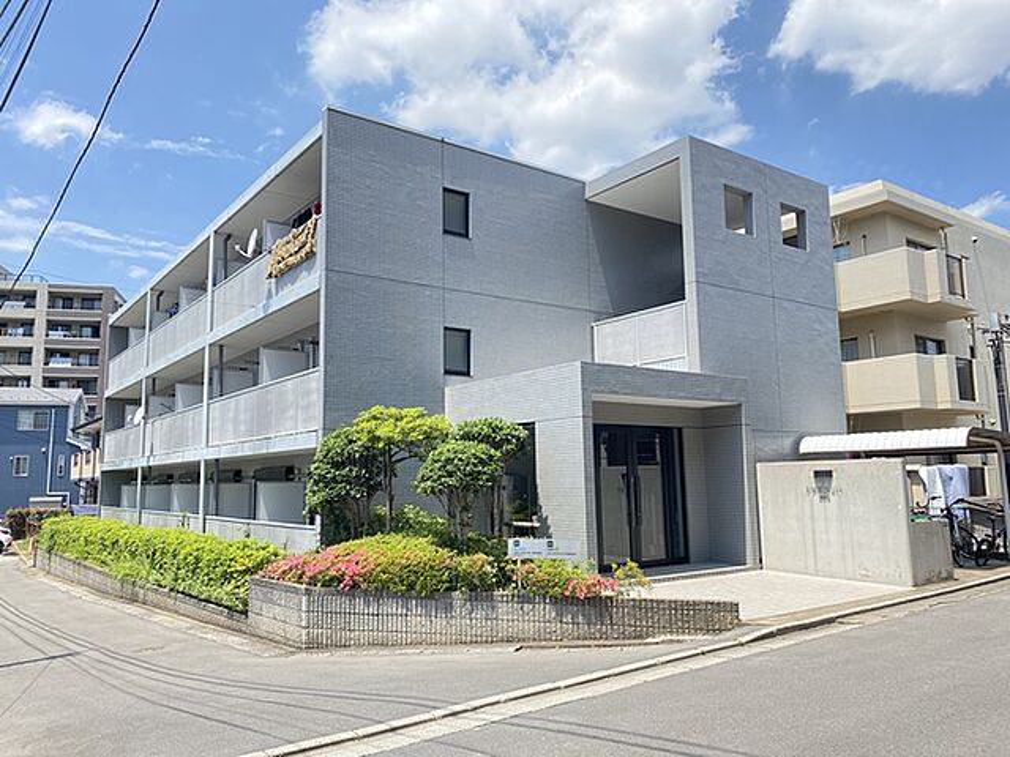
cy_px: 378
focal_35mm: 26
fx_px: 759
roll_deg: +0.1
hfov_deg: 67.3
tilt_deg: +8.2
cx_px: 505
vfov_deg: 53.1
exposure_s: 1/1114
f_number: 1.8
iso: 32
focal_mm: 4.25
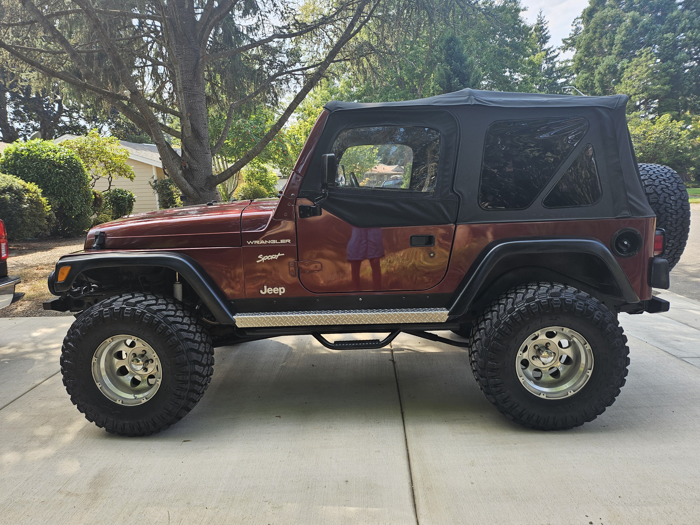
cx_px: 350
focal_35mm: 24
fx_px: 485
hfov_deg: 71.6
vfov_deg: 56.8
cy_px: 262
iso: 50
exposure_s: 1/485
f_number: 1.8
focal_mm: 5
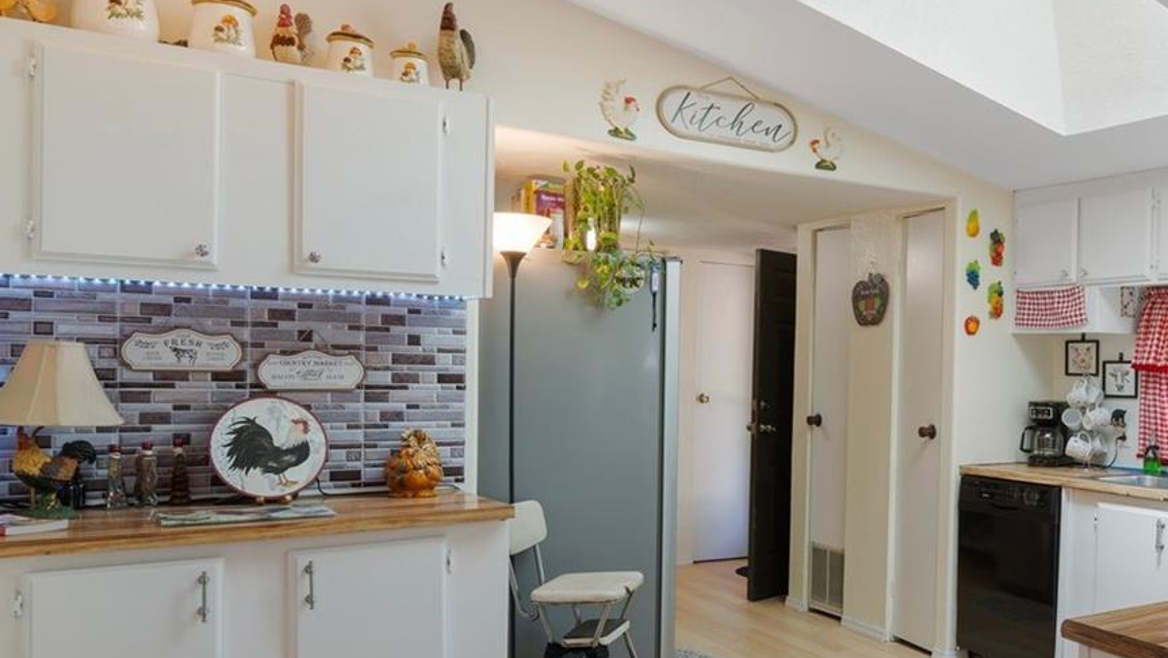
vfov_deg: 35.6
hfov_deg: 55.9
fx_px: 1022
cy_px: 389
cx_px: 908
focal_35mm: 33
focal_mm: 17
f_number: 9
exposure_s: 1.3
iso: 320
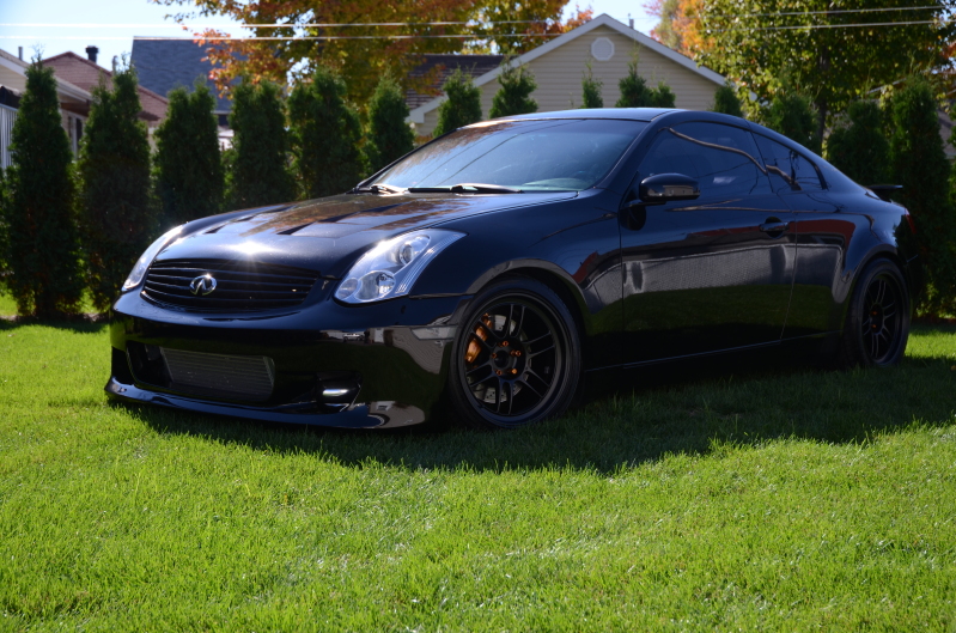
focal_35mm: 57
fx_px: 1510
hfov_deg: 35.1
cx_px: 478
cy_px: 316
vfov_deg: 23.7
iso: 125
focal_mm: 38
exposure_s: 1/400
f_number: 5
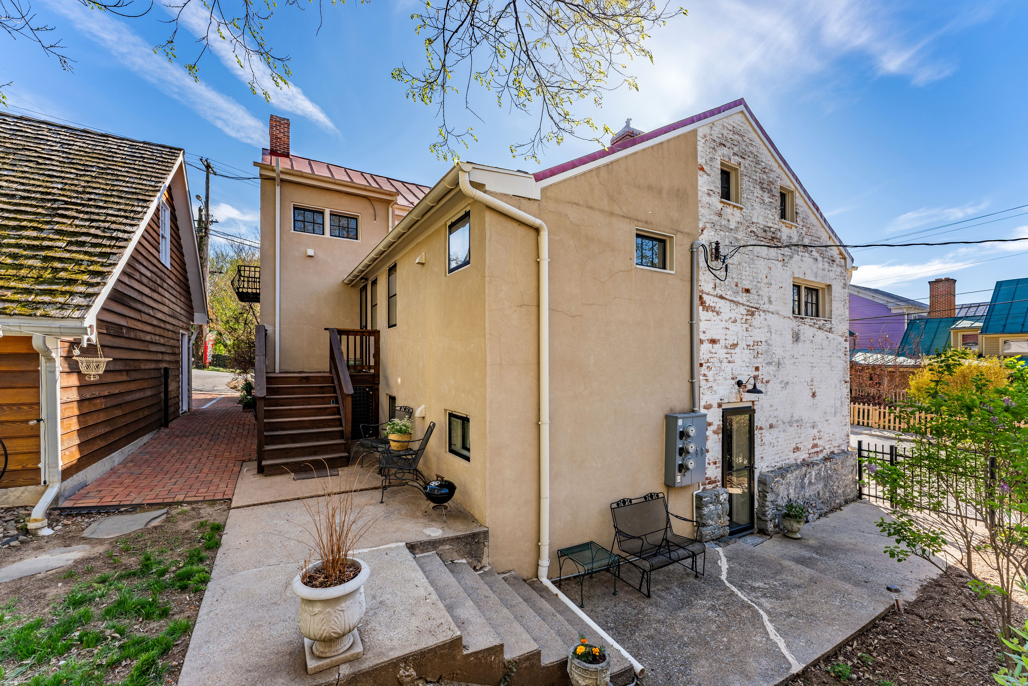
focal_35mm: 14
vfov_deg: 81.2
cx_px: 514
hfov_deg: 104.3
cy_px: 343
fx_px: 400
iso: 200
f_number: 8
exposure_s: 1/160
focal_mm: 14
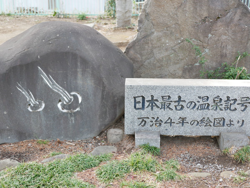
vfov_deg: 29.1
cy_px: 94
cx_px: 125
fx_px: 361
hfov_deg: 38.2
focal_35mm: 50
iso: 200
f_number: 2.5
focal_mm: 25
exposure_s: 1/250
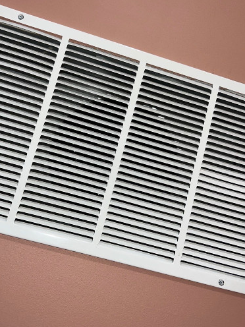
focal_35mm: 62
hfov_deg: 23.6
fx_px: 585
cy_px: 152
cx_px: 117
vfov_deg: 31.2
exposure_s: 1/23
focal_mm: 6.6
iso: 20
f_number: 2.8
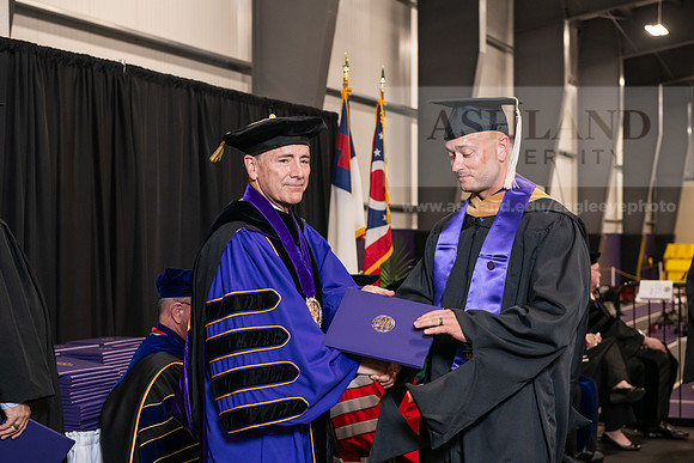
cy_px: 232
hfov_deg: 32.4
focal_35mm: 62
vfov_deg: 21.9
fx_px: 1195
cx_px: 347
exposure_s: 1/125
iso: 2000
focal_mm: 62
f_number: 5
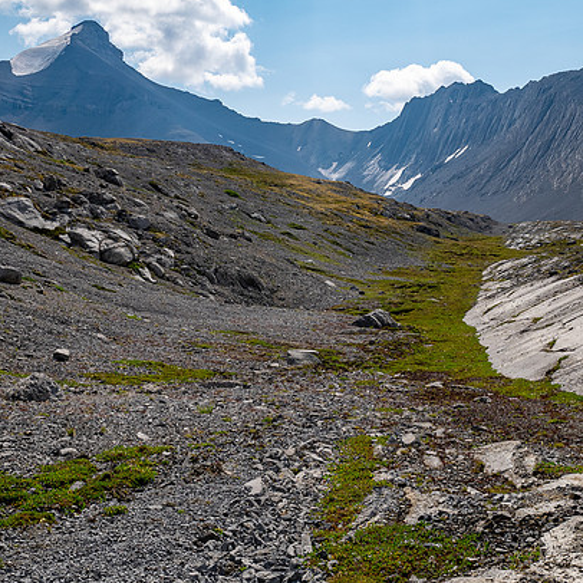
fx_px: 1010
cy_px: 291
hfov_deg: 32.2
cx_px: 299
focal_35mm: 53
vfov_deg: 32.2
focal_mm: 21
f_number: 8
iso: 200
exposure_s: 1/320
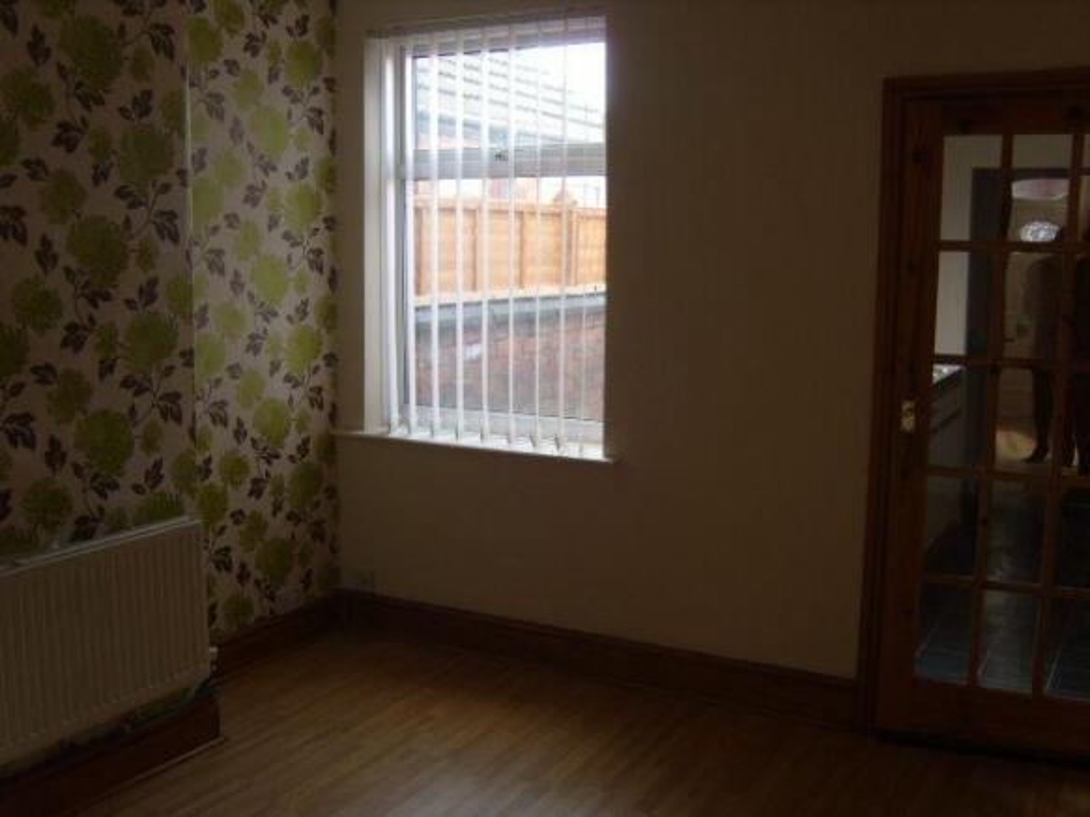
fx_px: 1102
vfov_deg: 40.7
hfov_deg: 52.6
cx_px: 545
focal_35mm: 35
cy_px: 408
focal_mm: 7.4
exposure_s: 1/30
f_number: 2.8
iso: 80
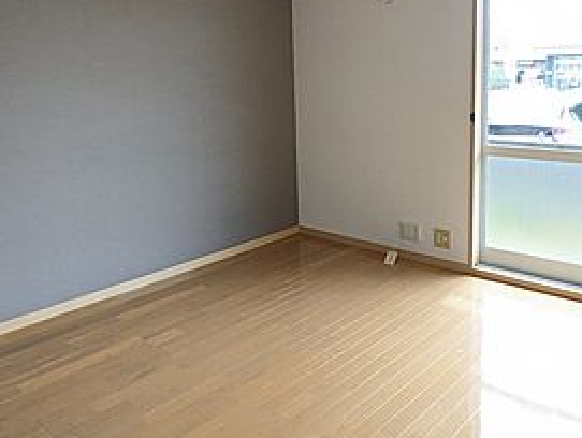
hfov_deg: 55.1
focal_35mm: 33
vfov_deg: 42.5
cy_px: 146
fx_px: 556
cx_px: 325
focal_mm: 1.83
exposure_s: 1/120
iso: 133
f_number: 2.2
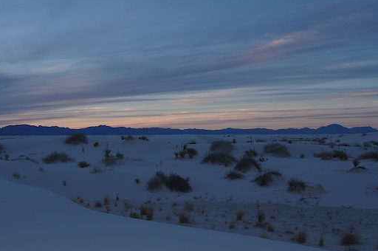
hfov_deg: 43.6
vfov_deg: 29.8
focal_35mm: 45
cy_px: 142
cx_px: 172
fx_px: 472
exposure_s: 1/125
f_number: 5
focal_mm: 24
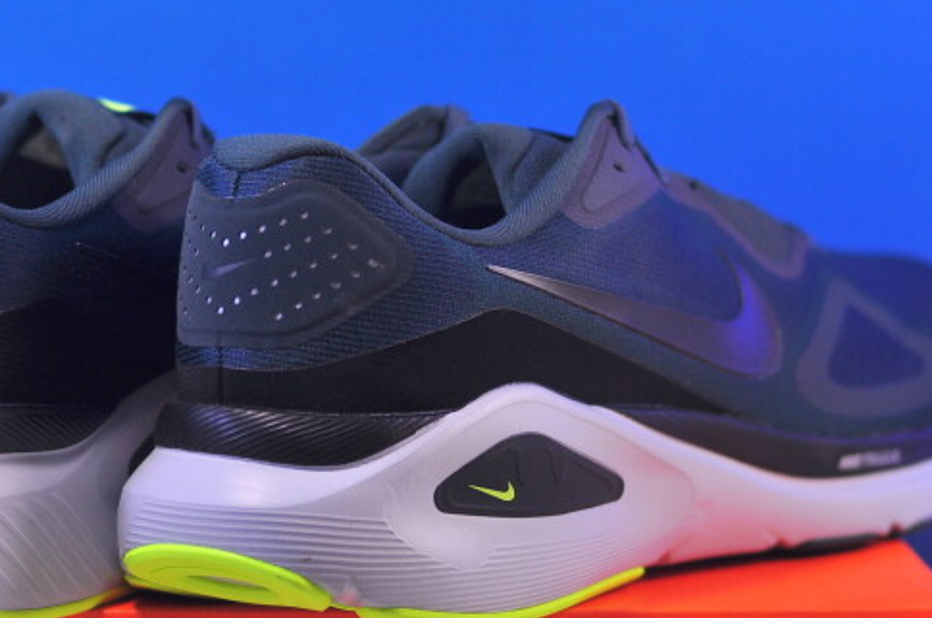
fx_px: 3205
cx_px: 324
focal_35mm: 124
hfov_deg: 16.5
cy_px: 193
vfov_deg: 11.0
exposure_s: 1/320
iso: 250
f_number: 2.5
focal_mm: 50
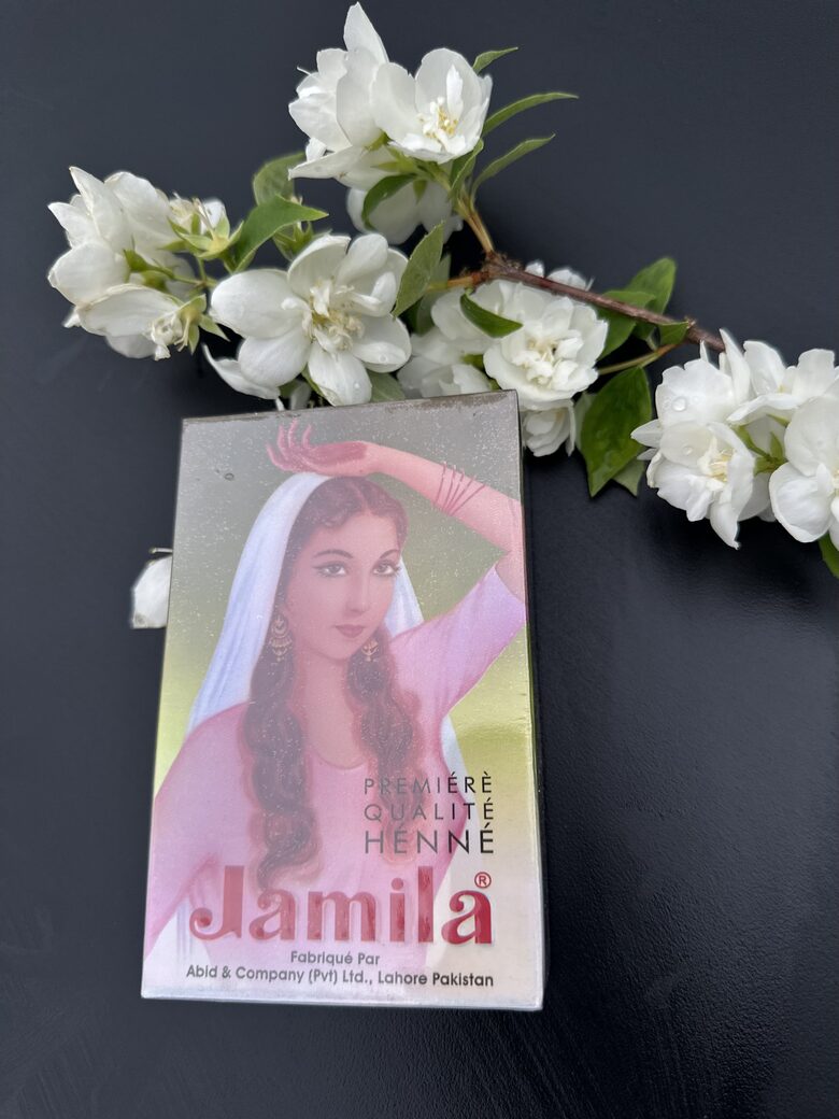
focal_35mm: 24
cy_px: 560
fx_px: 776
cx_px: 420
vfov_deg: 71.6
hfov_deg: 56.8
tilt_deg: -71.6
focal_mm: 6.86
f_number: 1.78
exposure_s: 1/121
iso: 100
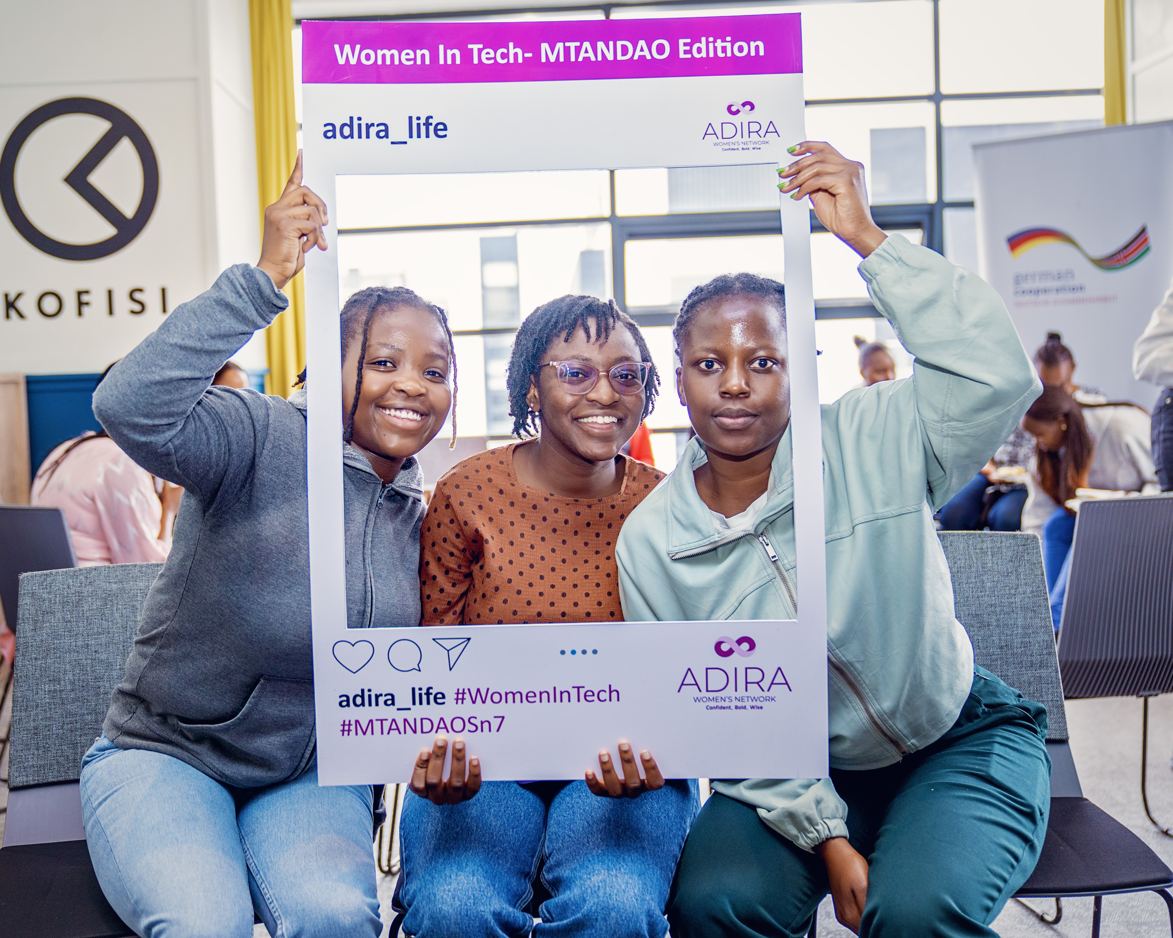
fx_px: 1389
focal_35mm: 40
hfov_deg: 45.7
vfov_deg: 37.3
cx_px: 515
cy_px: 464
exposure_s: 1/200
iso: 640
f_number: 2.8
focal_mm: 35
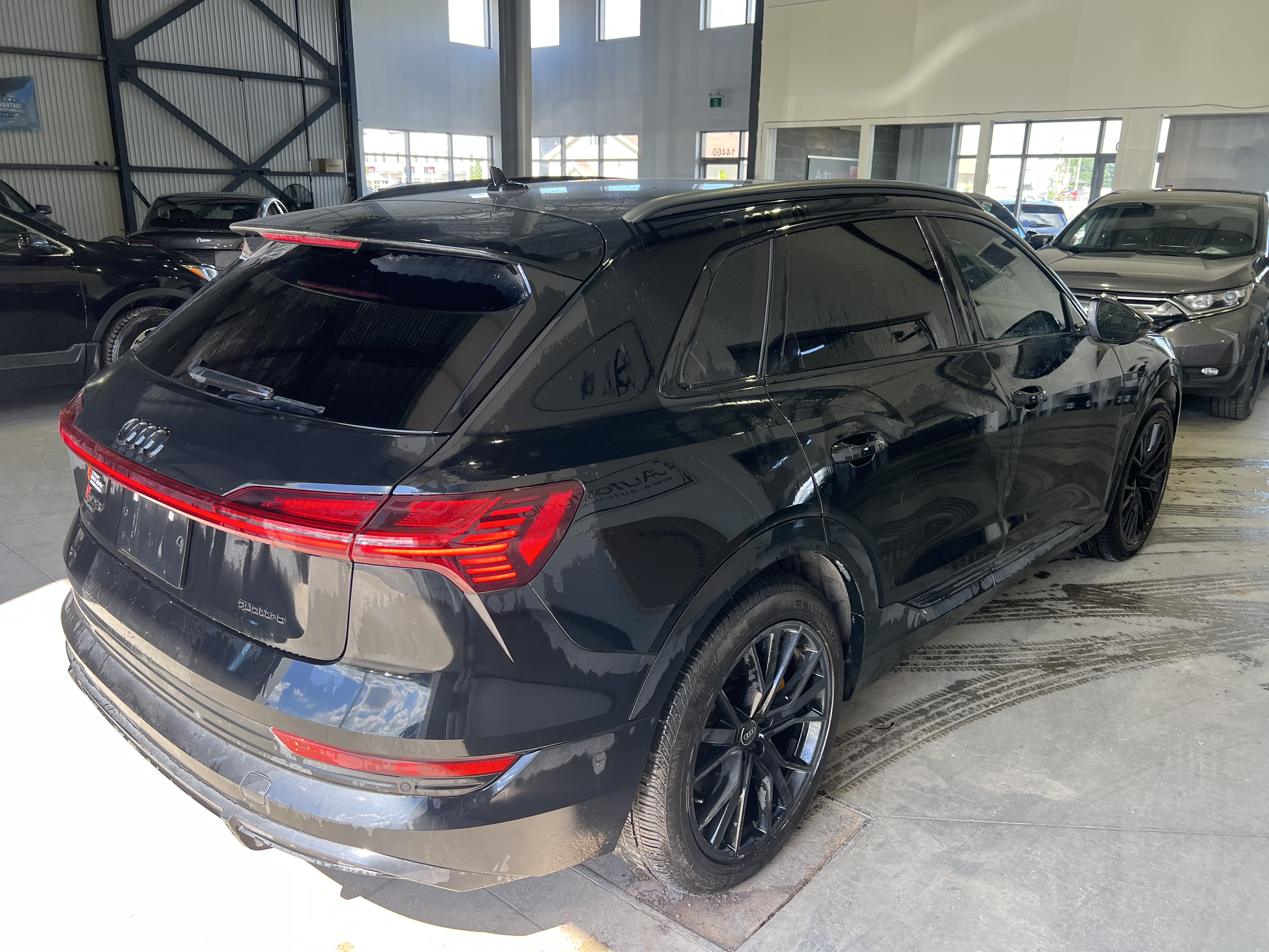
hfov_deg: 67.3
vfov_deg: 53.1
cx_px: 634
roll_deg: -0.9
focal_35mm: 26
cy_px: 476
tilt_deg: -16.1
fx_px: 953
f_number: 1.5
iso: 64
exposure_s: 1/171
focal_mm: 5.7
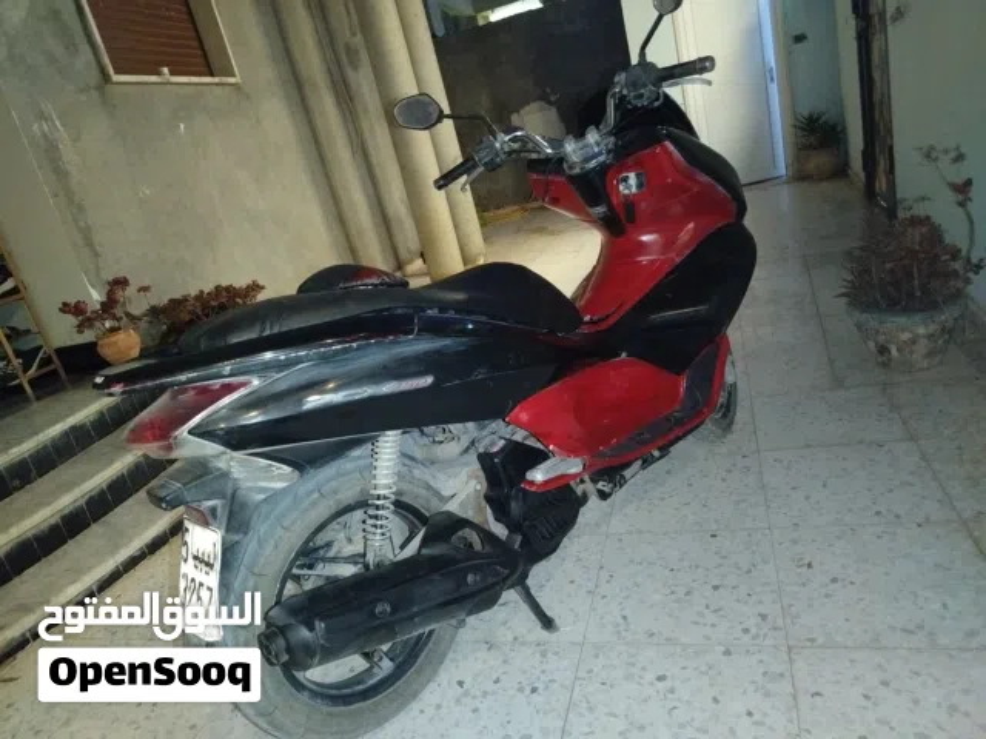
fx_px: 684
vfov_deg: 56.8
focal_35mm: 24
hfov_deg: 71.6
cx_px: 493
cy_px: 370
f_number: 1.75
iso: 5669
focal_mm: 5.25
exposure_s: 1/16.7
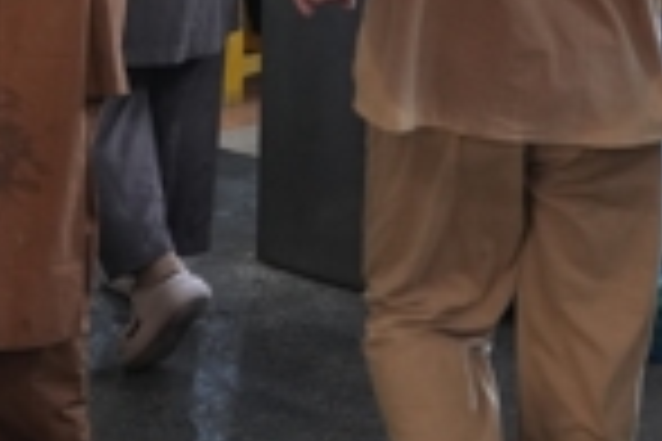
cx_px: 590
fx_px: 2850
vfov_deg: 8.5
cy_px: -344
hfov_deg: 13.1
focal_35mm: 155
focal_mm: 35
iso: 2500
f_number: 2.8
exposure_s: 1/200
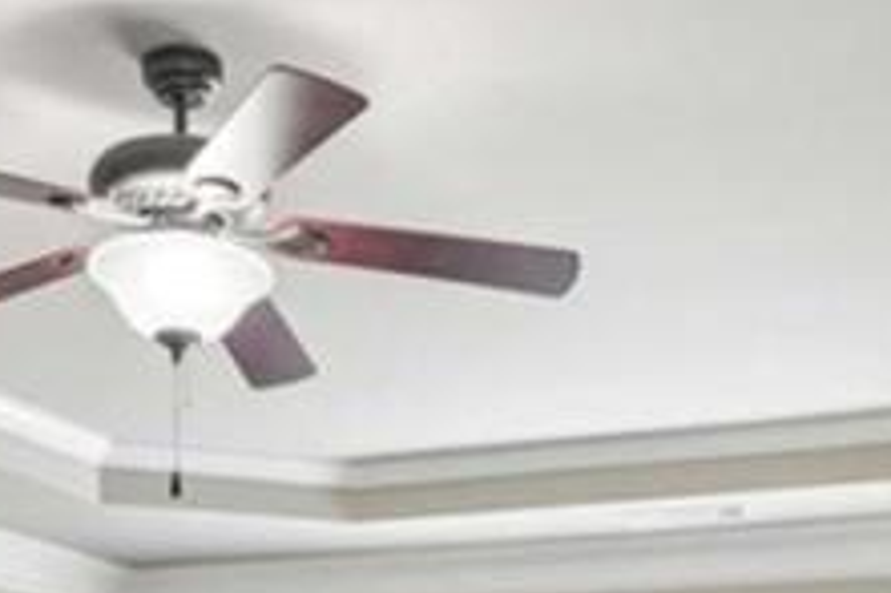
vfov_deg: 19.2
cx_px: 395
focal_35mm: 65
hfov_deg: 31.0
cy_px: 783
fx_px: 1608
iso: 320
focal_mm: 14
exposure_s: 1/20
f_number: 8
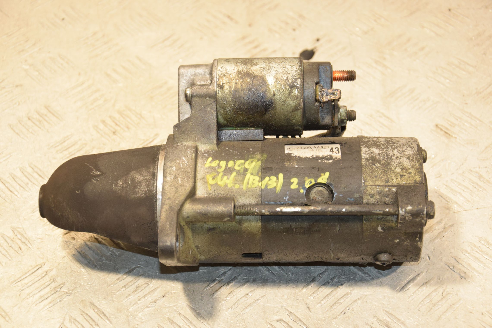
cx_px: 246
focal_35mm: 78
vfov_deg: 17.5
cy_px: 164
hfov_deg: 26.0
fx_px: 1066
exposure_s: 1/160
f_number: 5
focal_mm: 52
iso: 800
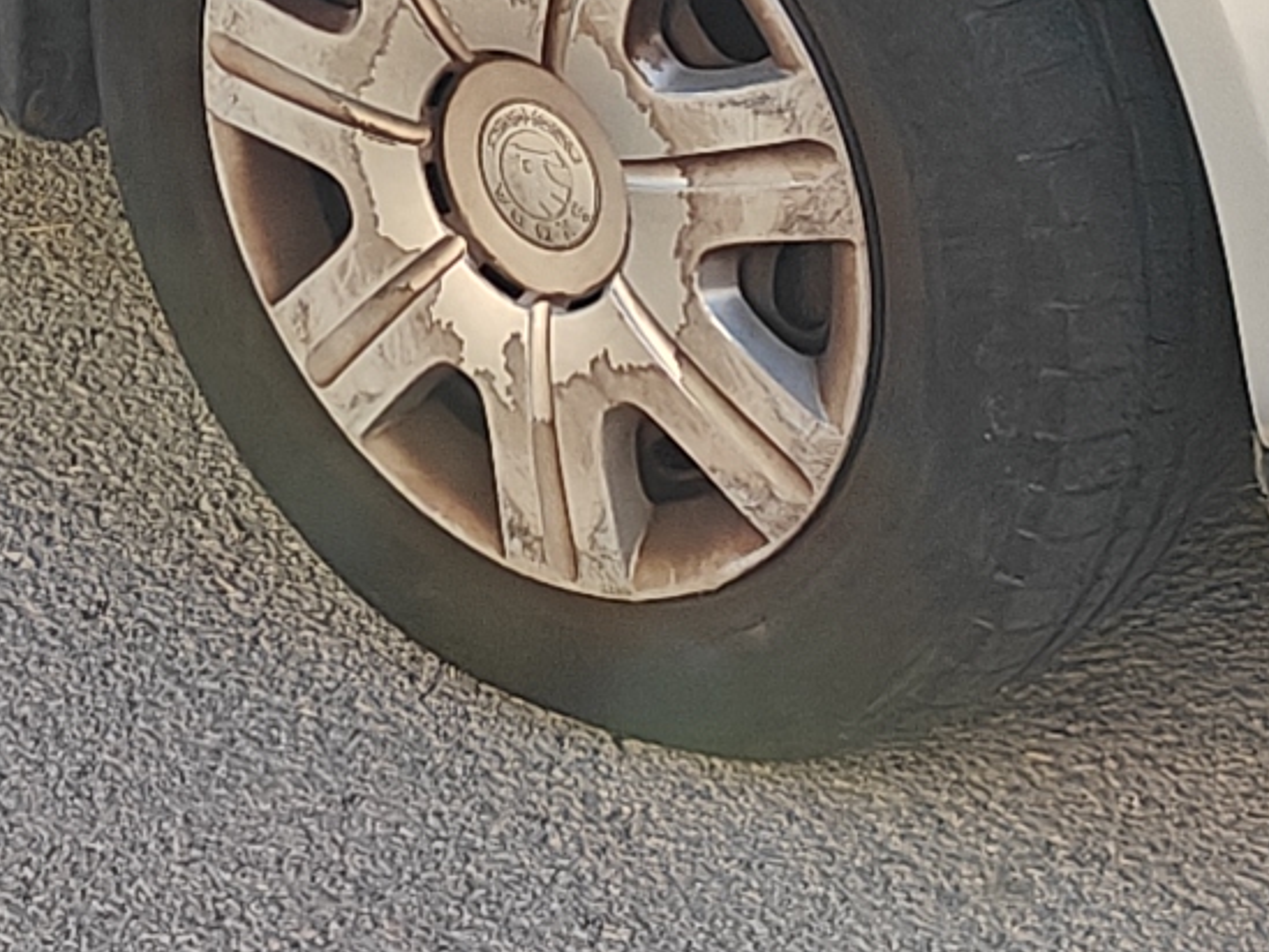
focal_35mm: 179
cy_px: -622
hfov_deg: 11.0
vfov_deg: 8.1
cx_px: 129
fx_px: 6563
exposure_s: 1/1307
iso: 50
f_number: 1.8
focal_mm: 5.59
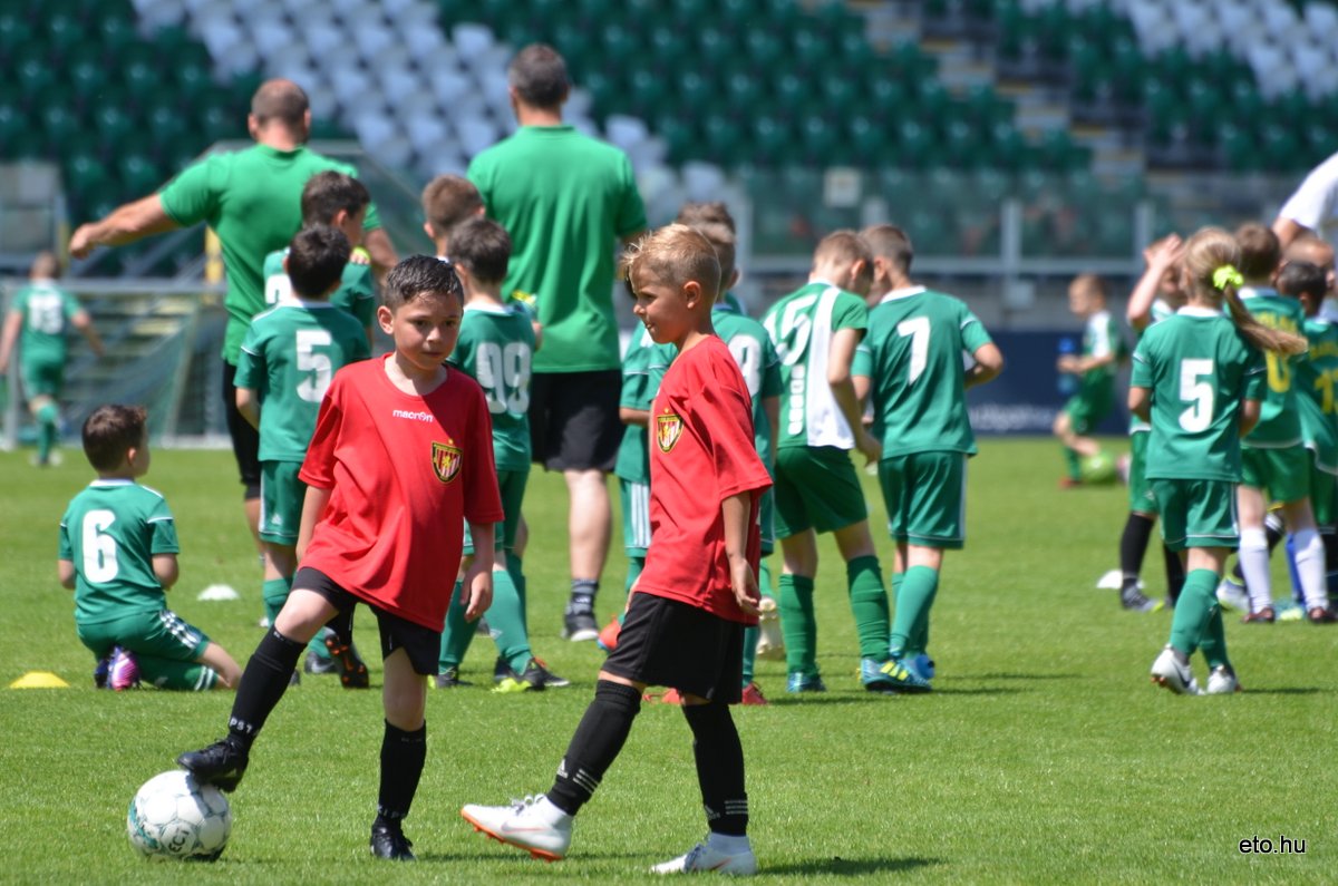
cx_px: 669
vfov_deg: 3.0
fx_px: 16692
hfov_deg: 4.6
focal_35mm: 450
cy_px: 443
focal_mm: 300
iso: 200
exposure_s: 1/500
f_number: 5.6
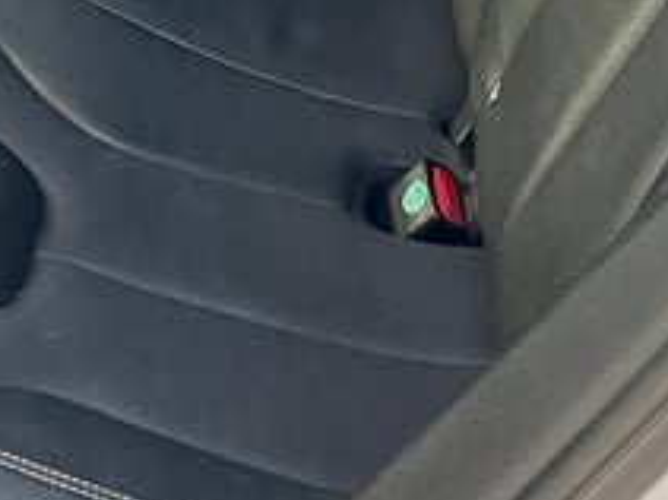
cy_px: -158
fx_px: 2430
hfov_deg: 15.2
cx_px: -79
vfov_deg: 11.4
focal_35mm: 126
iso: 125
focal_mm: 5.7
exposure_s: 1/67
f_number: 1.5
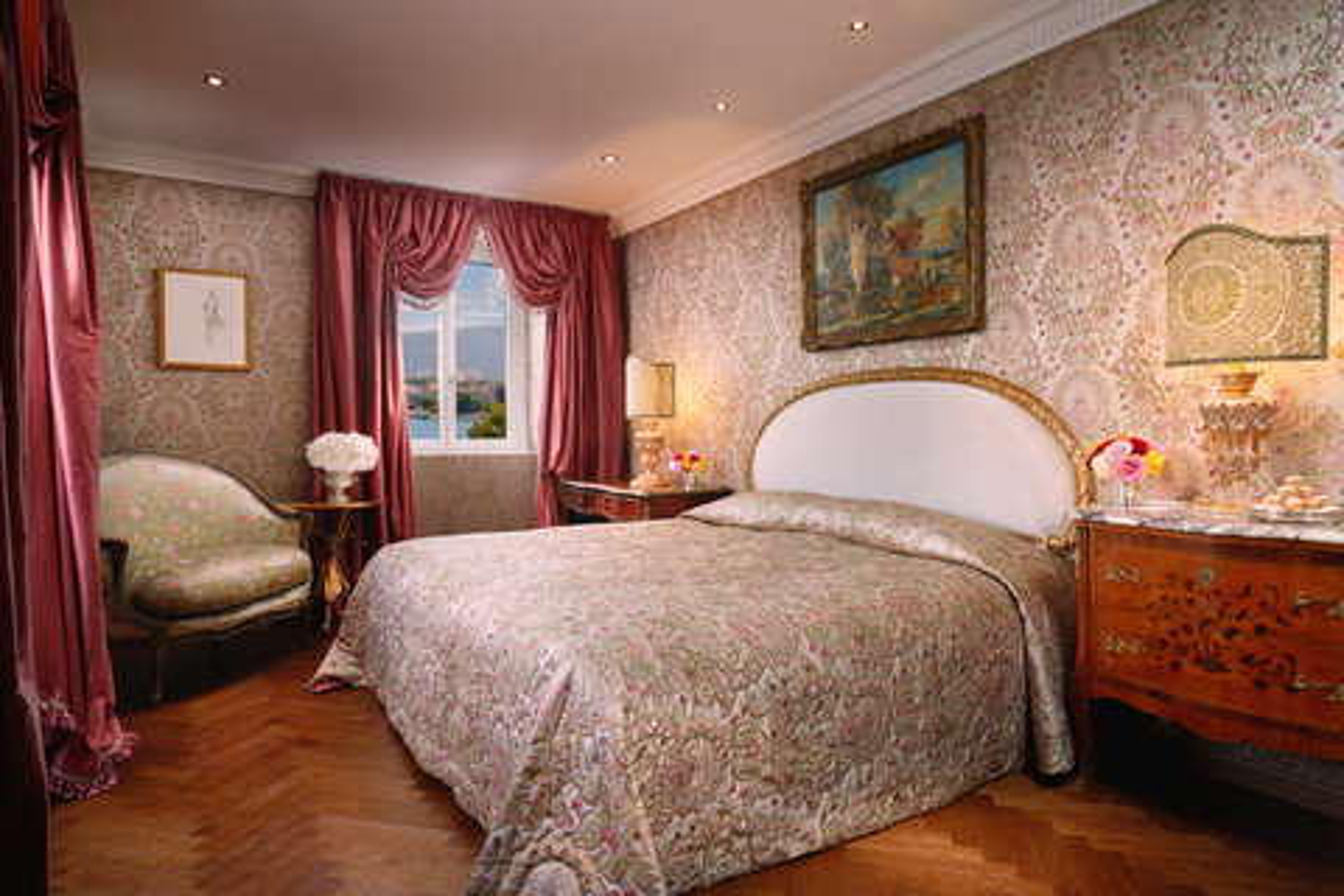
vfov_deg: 59.5
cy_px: 448
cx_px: 672
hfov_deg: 81.2
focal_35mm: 21
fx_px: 784
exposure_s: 4
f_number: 16
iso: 50
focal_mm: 21
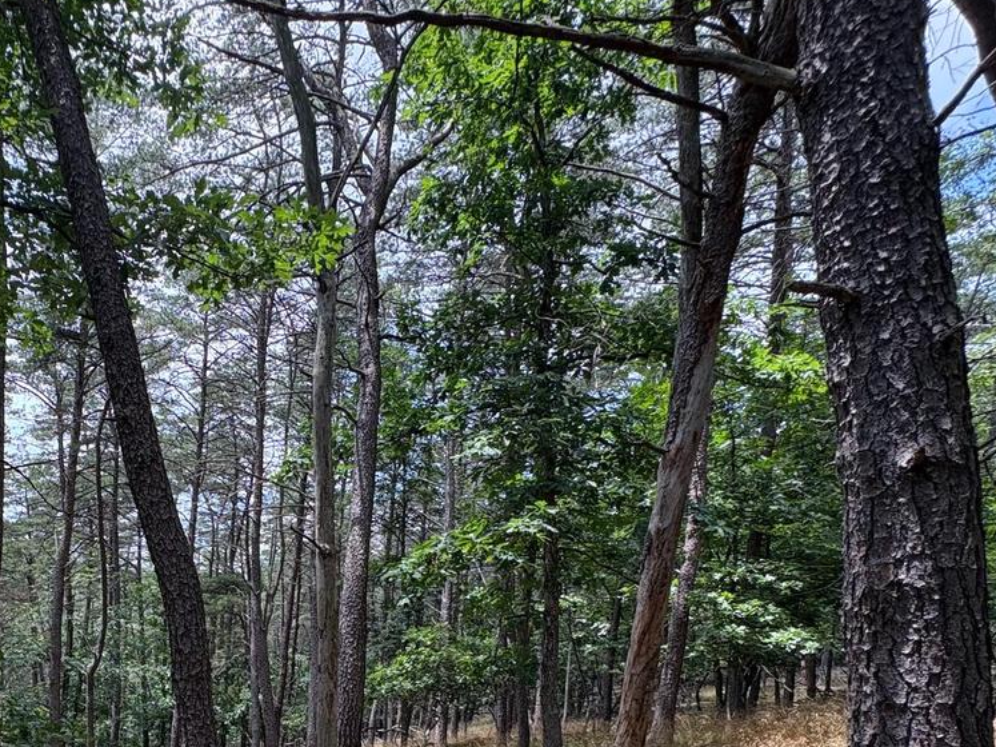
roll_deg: -4.7
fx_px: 777
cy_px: 680
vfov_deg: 46.1
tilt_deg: -0.2
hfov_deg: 60.4
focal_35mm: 27
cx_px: 209
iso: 64
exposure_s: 1/274
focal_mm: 2.22
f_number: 2.2
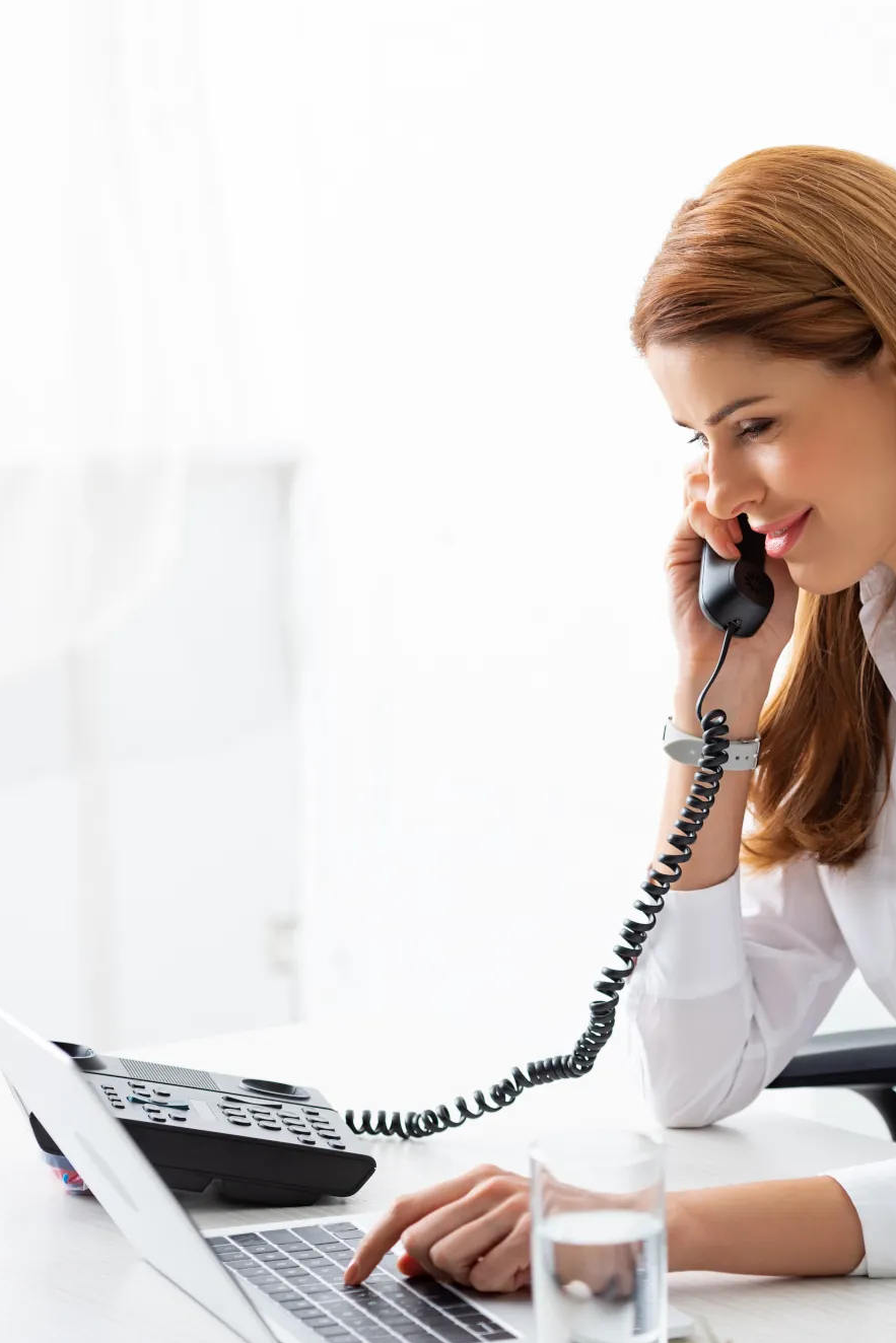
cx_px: 670
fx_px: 5076
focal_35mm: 136
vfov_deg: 15.1
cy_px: 667
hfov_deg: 10.1
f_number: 4
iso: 200
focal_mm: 90
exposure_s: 1/200
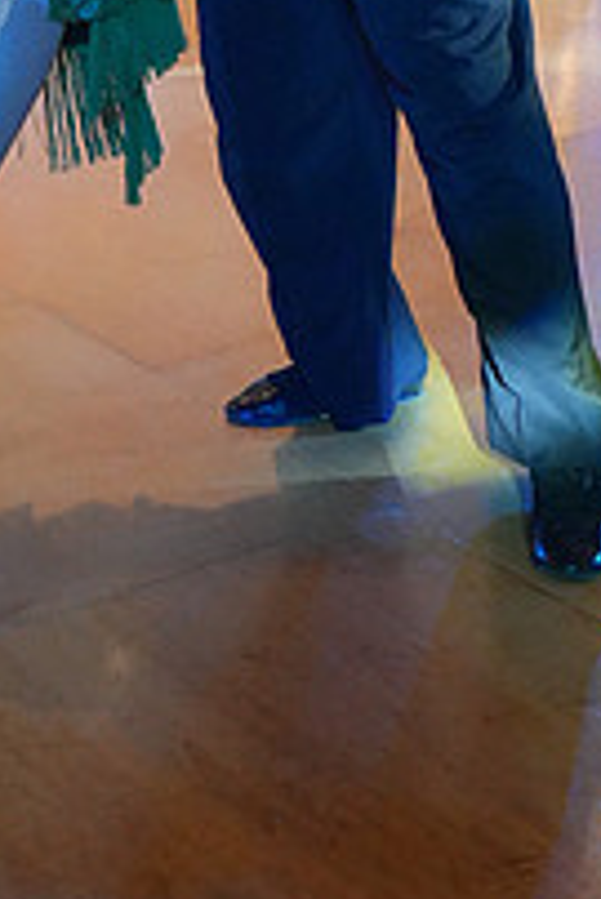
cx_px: 176
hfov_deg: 15.3
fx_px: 2225
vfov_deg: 20.4
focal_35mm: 89
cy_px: -343
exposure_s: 1/250
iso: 4000
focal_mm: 31
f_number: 4
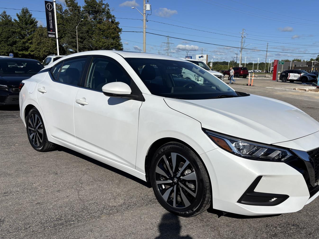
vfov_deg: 45.4
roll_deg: -0.9
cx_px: 182
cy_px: 130
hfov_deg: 58.1
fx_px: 286
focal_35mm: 31
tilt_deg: -13.6
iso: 50
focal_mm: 5.96
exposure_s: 1/9091
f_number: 1.6
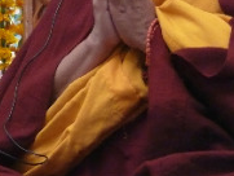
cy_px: -39
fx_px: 3504
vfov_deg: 2.9
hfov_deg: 3.8
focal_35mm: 518
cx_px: 58
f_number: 3.6
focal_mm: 36
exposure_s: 1/20
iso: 400
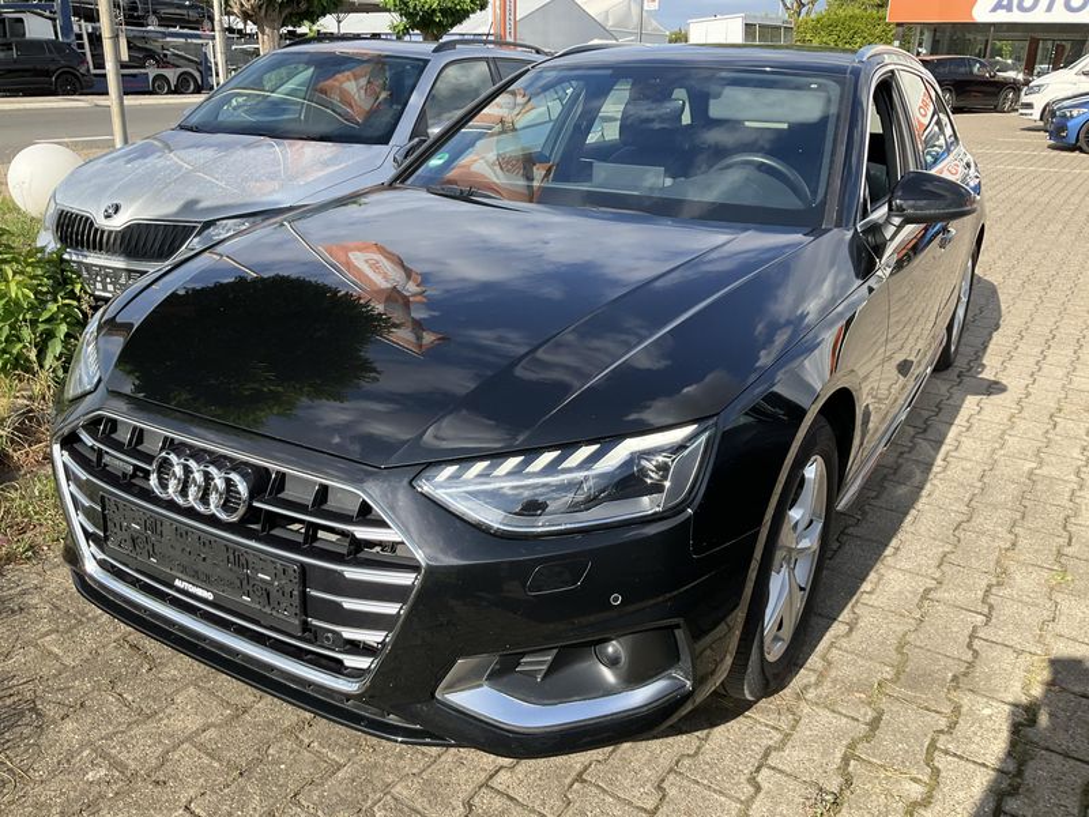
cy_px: 408
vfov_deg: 48.2
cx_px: 544
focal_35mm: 29
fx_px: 912
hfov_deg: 61.7
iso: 25
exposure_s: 1/770
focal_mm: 3
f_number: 1.8
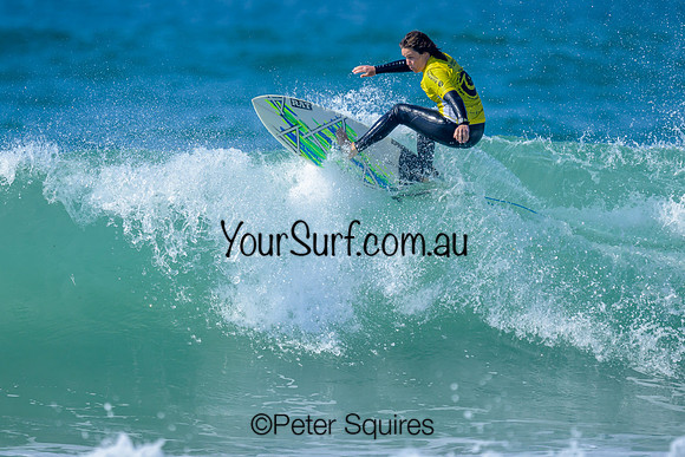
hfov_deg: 1.9
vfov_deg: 1.3
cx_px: 282
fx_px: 20899
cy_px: 199
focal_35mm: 1098
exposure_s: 1/2000
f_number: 6.3
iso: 360
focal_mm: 800
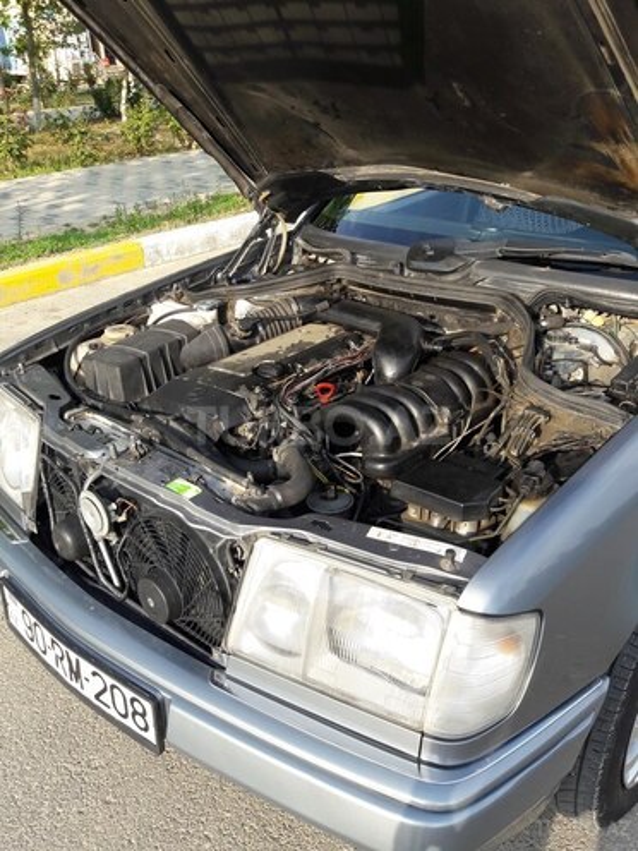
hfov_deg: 49.7
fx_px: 688
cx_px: 319
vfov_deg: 63.4
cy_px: 426
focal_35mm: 28
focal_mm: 3.7
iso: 40
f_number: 1.9
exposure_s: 1/477
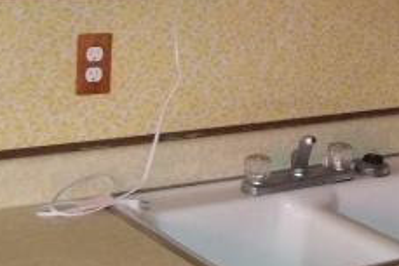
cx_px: 294
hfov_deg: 21.7
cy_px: -63
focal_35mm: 93
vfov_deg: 14.2
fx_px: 1031
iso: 160
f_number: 2.9
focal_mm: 5.7
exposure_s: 1/30
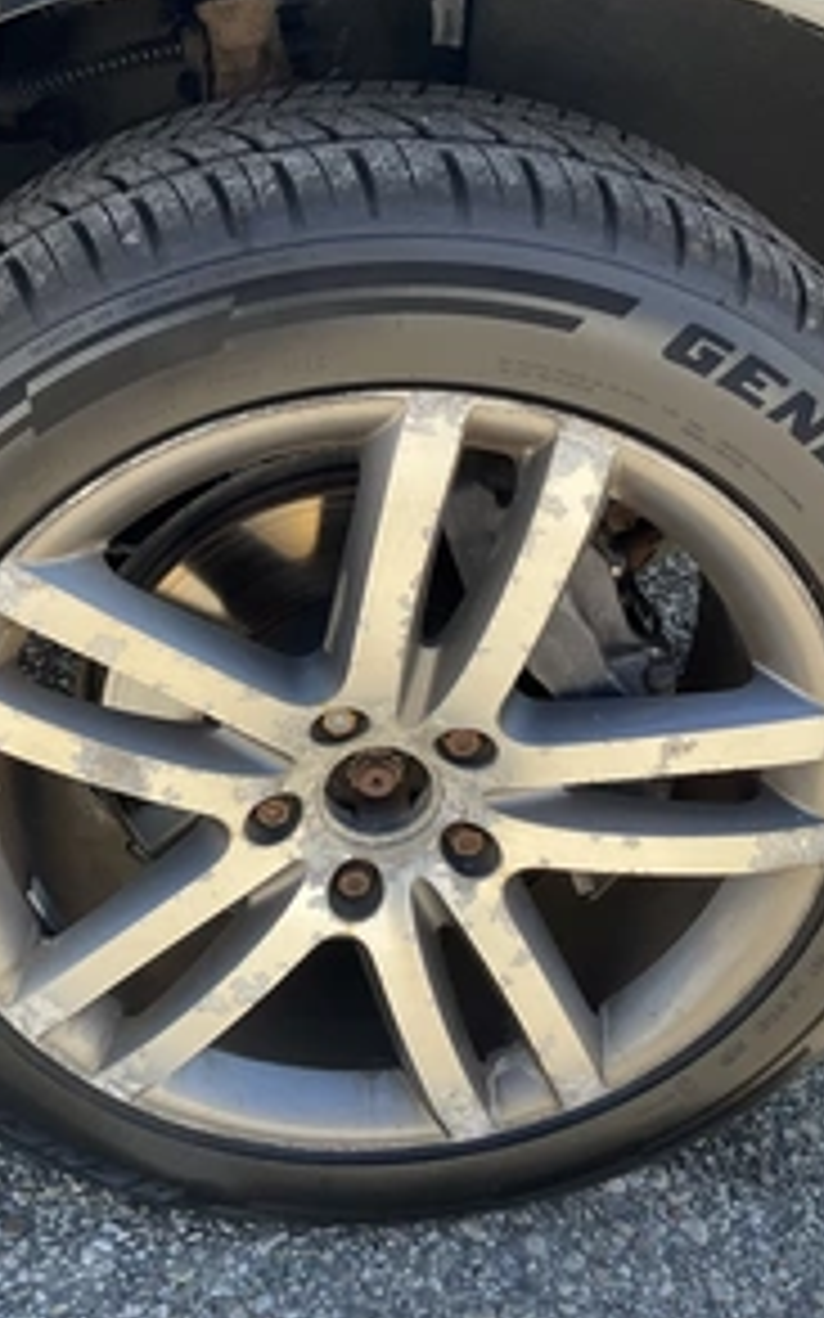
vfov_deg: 47.2
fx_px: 1510
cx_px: 320
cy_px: 666
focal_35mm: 42
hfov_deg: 30.4
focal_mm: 3
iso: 25
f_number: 1.8
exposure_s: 1/269
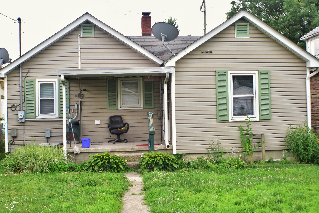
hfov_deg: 35.1
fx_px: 505
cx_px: 160
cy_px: 106
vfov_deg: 23.8
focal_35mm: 57
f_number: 4.8
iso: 100
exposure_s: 1/100
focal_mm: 38
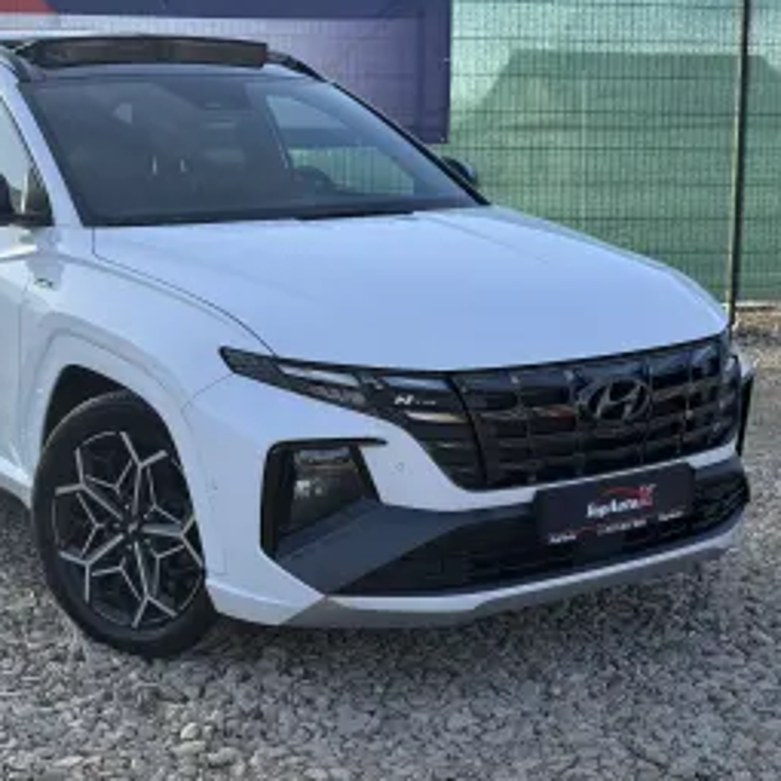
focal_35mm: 60
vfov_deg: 28.6
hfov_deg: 28.4
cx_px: 242
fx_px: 1532
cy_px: 386
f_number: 1.78
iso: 64
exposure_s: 1/2273
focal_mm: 6.76
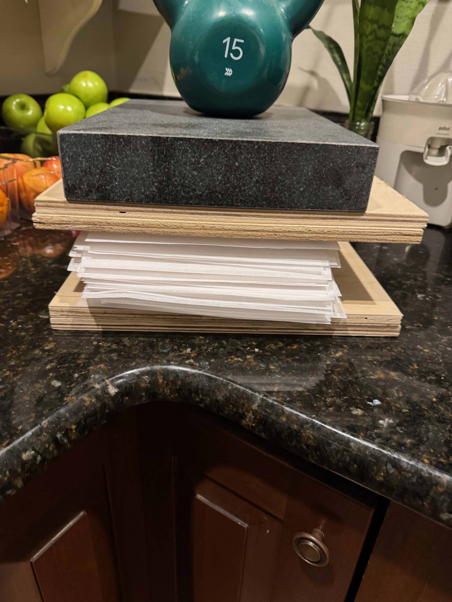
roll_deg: -2.3
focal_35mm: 24
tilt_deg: -28.8
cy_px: 301
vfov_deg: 71.6
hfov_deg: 56.8
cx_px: 226
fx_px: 418
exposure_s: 1/40
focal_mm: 6.76
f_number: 1.78
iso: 640
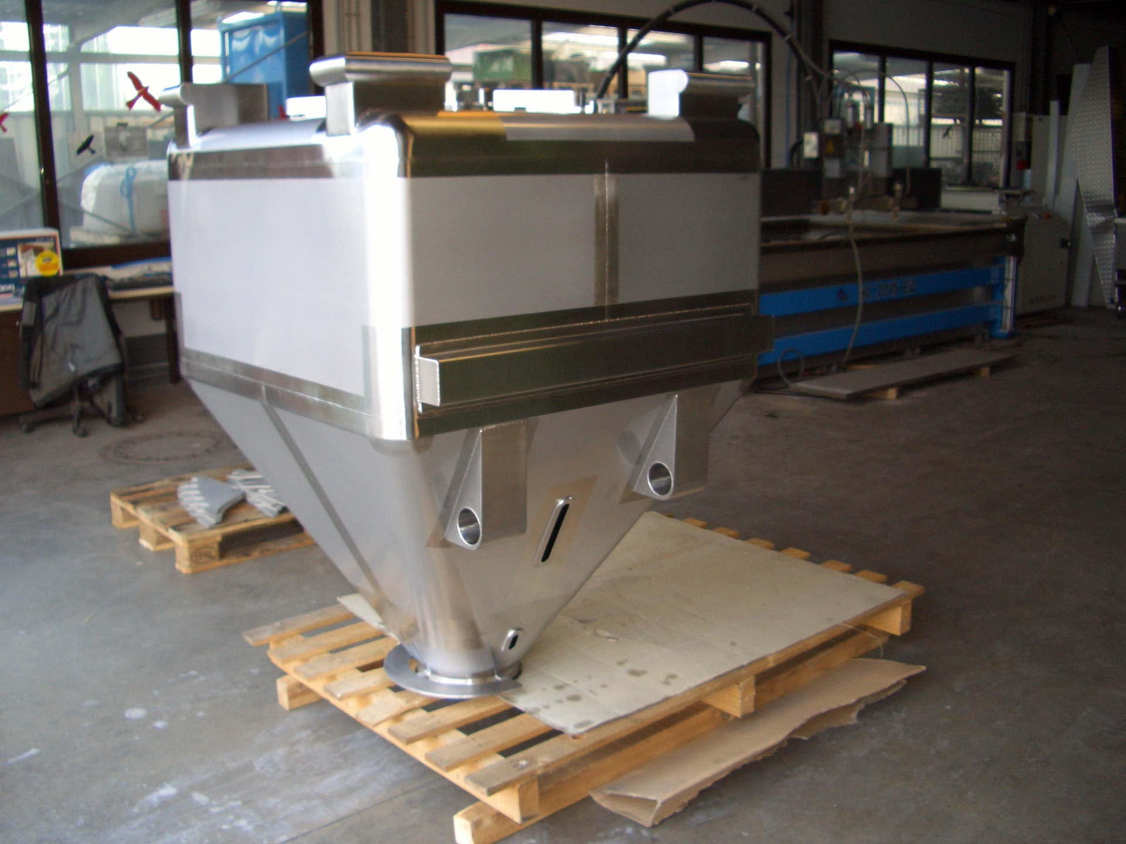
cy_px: 422
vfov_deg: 40.7
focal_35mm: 35
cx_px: 563
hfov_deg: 52.6
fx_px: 1138
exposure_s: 1/60
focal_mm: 5.8
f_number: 2.6
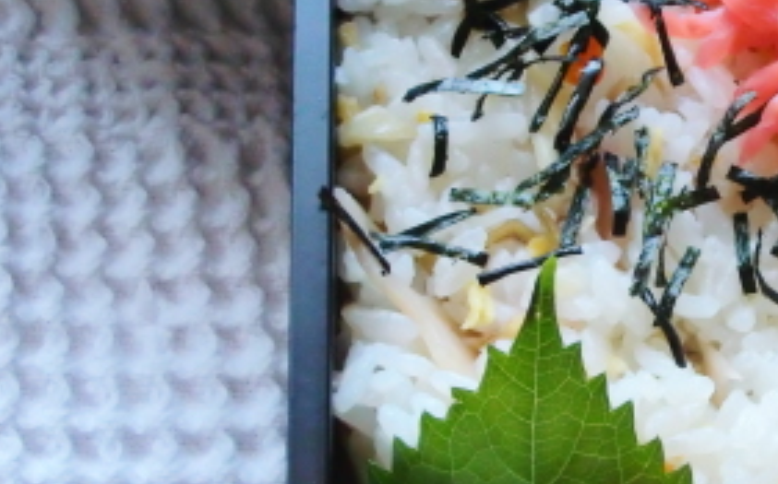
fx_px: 2817
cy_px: 315
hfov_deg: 15.6
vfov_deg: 9.8
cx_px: 689
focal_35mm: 133
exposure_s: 1/100
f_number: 3.6
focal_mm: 9.8
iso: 400
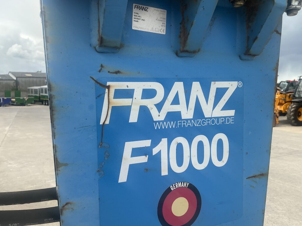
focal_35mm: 28
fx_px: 244
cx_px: 151
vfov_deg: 49.7
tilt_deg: -3.9
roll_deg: +1.6
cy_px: 113
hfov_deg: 63.4
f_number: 1.8
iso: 25
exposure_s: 1/1121
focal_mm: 3
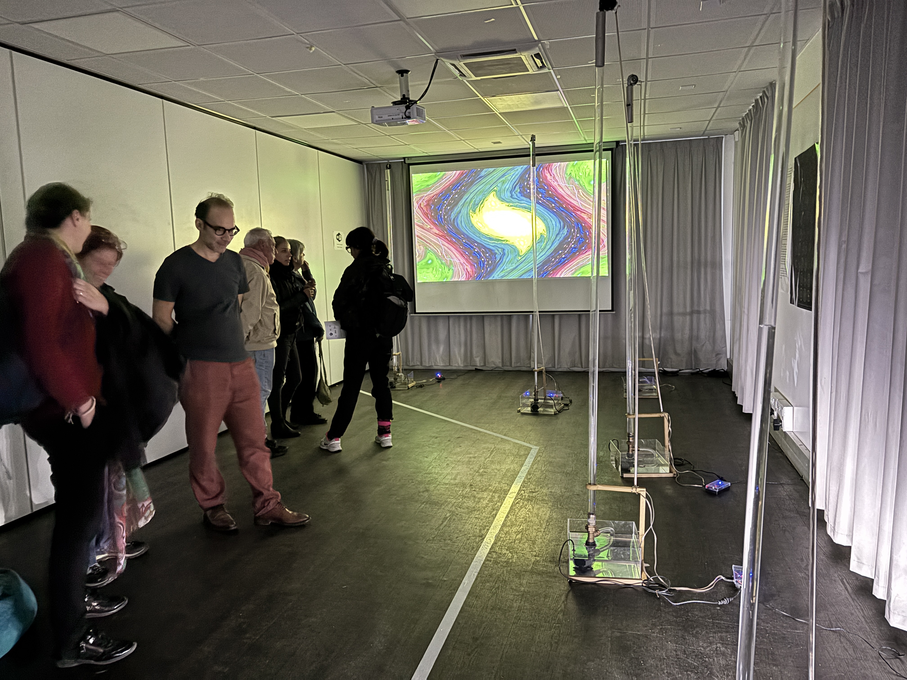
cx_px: 454
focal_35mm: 26
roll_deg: +1.3
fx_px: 681
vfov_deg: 53.1
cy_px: 340
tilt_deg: -6.2
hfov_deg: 67.3
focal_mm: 5.96
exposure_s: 1/15
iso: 1000
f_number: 1.6
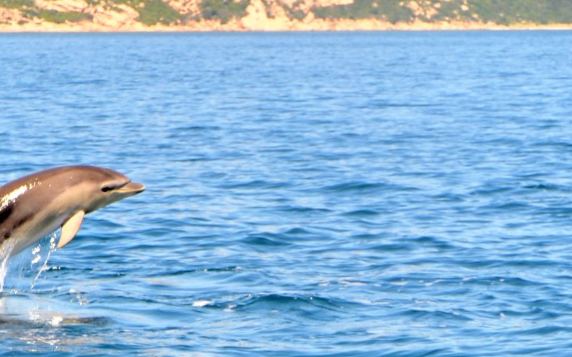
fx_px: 1309
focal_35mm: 84
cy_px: 163
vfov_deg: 15.5
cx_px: 140
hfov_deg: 24.4
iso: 125
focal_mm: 38
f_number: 8
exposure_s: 1/250
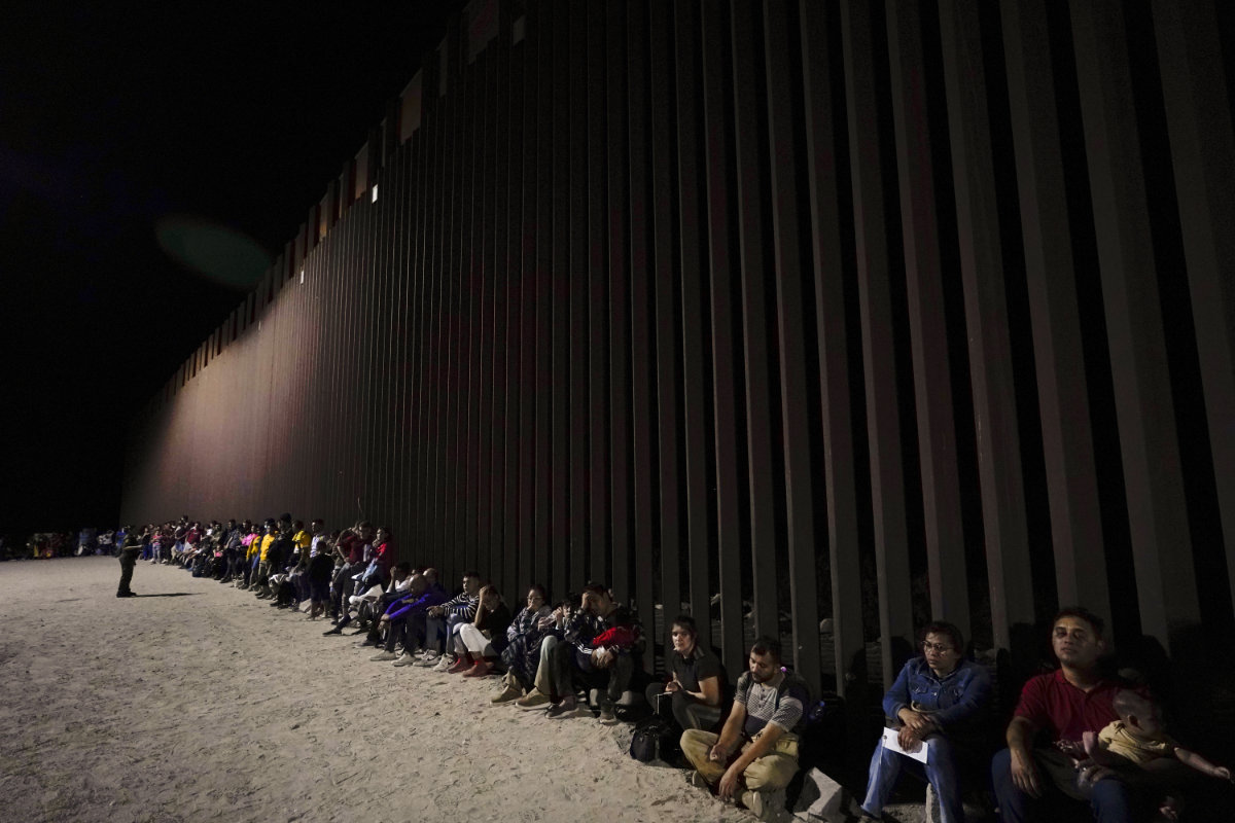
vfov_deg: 70.4
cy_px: 412
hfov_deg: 93.3
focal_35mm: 17
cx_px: 618
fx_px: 583
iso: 3200
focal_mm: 17
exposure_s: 1/800
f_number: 2.8
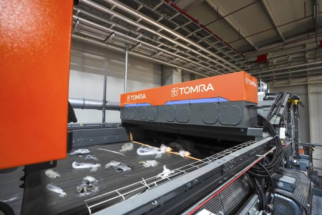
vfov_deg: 73.7
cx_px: 161
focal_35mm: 16
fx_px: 143
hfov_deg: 96.7
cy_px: 108
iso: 5000
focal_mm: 16
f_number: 5.6
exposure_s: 1/200
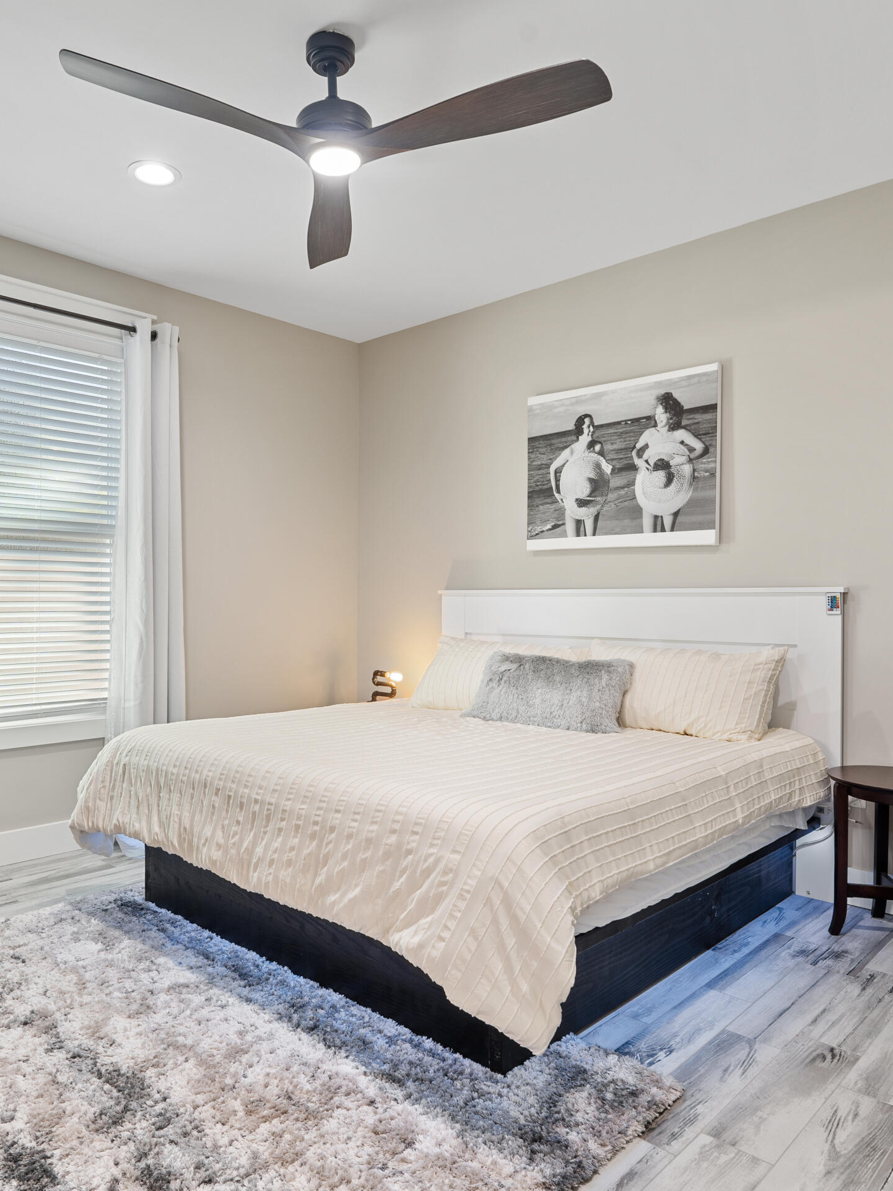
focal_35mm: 24
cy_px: 582
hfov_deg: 56.6
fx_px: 826
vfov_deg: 71.6
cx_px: 380
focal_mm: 16
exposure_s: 1
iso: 100
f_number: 8
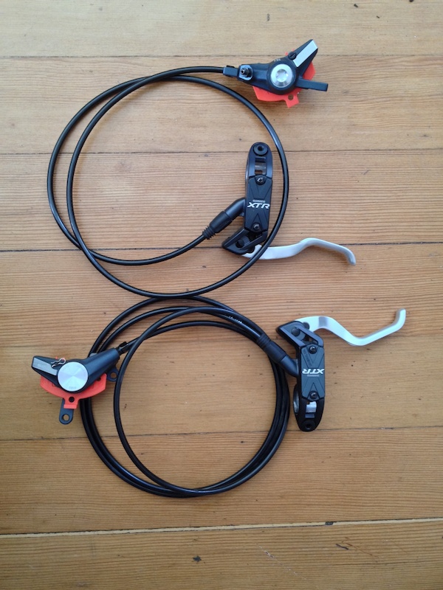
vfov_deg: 52.6
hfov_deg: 40.7
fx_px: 597
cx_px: 222
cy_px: 295
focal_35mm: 35
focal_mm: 4.28
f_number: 2.4
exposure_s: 1/20
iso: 125
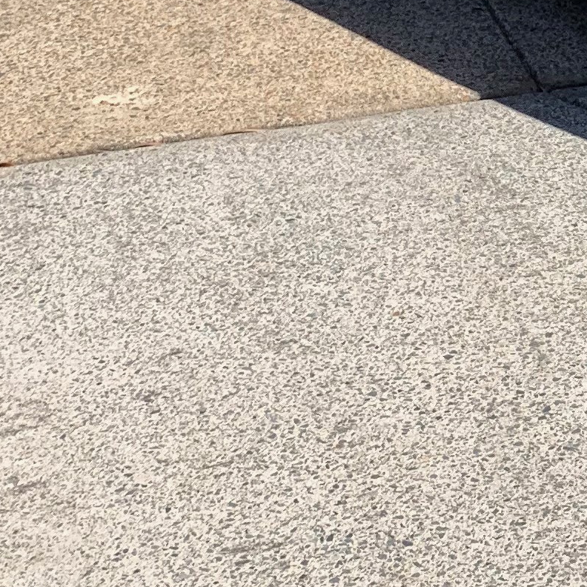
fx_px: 2245
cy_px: -142
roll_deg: +0.6
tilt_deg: -18.7
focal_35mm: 117
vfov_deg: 14.4
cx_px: 869
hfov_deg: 14.0
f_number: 1.8
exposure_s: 1/2075
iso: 25
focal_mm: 4.25
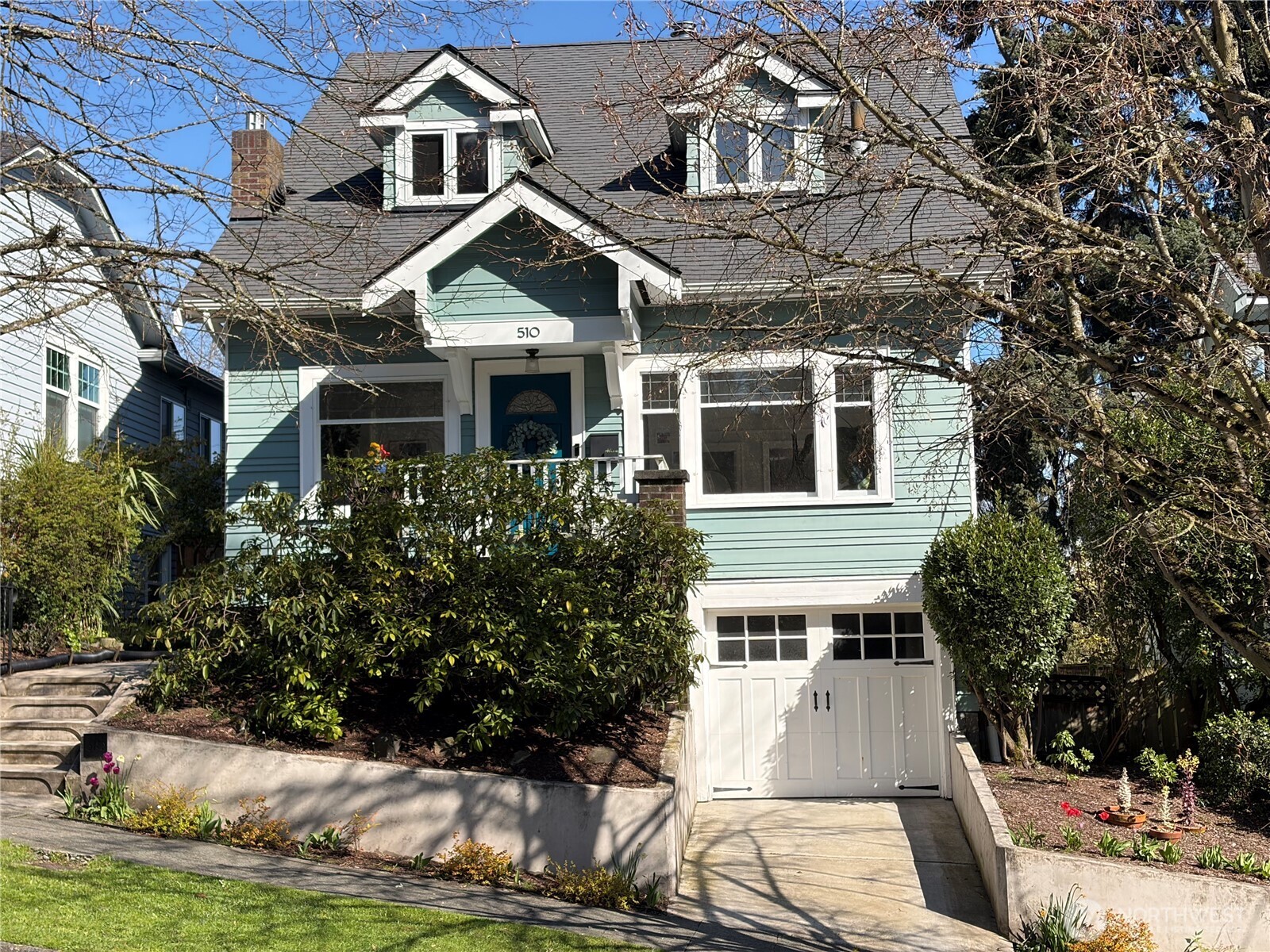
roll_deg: +1.1
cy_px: 476
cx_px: 635
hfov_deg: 36.8
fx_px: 1908
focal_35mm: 52
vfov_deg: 28.0
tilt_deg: +7.2
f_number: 1.6
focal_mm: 5.96
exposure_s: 1/2212
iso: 32
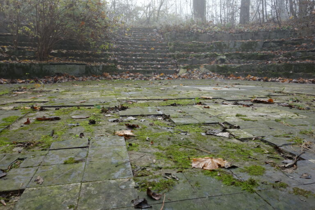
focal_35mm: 28
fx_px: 245
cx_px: 158
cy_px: 105
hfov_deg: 65.5
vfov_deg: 46.4
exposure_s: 1/80
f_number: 5.6
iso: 200
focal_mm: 10.4
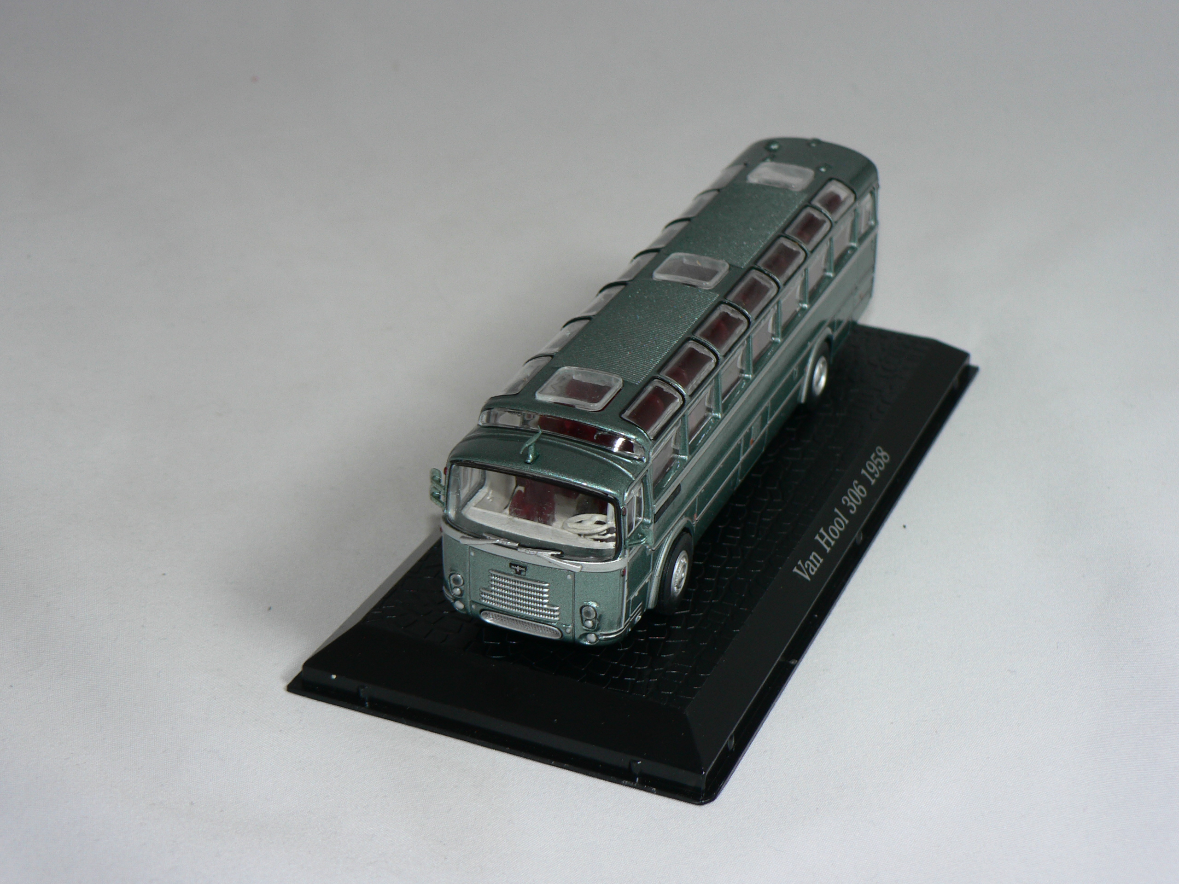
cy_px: 442
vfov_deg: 22.9
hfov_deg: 30.3
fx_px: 2180
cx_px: 590
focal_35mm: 64
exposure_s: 1/60
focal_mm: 10.7
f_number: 3.2
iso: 80
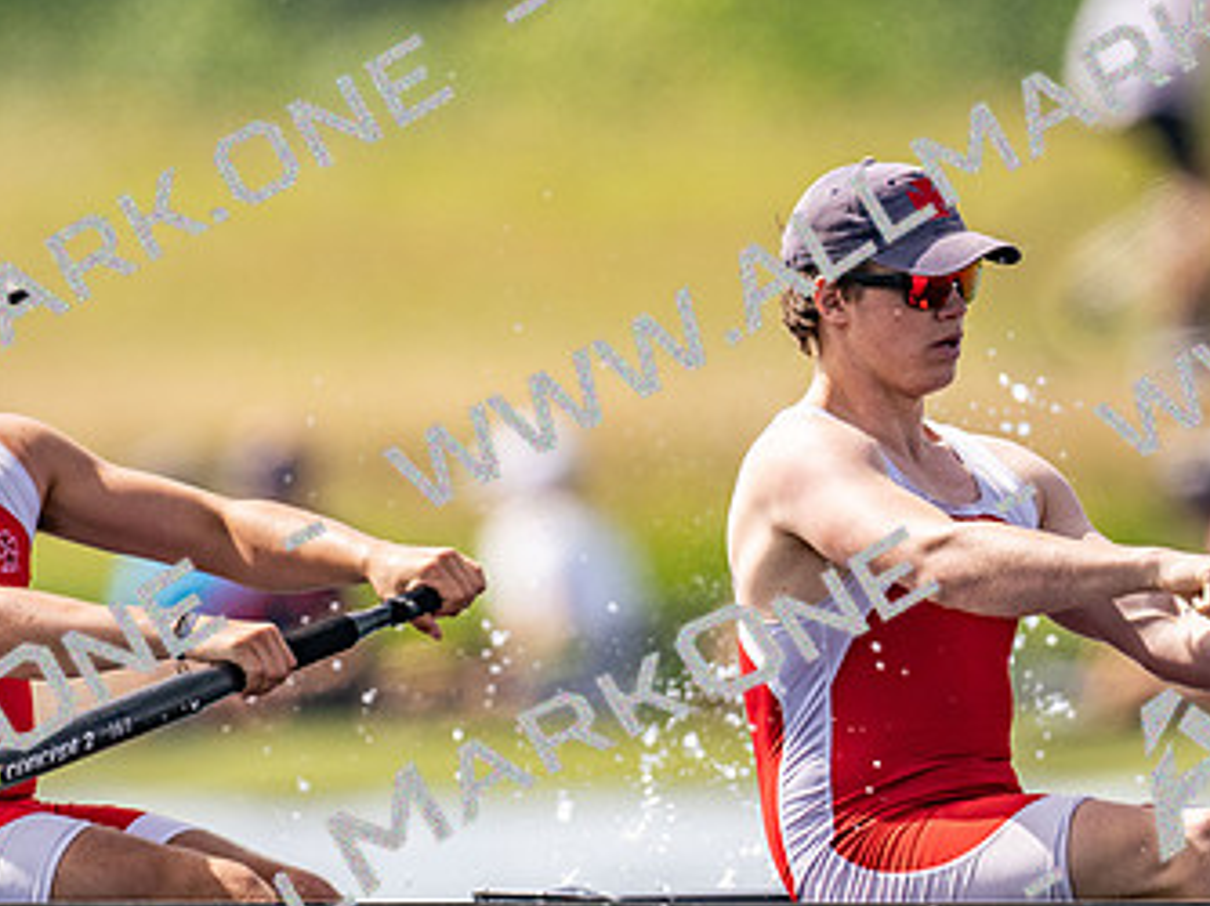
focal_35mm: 1504
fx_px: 52534
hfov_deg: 1.3
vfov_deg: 1.0
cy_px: 518
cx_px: 830
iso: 200
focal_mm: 600
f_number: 4
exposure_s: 1/2500
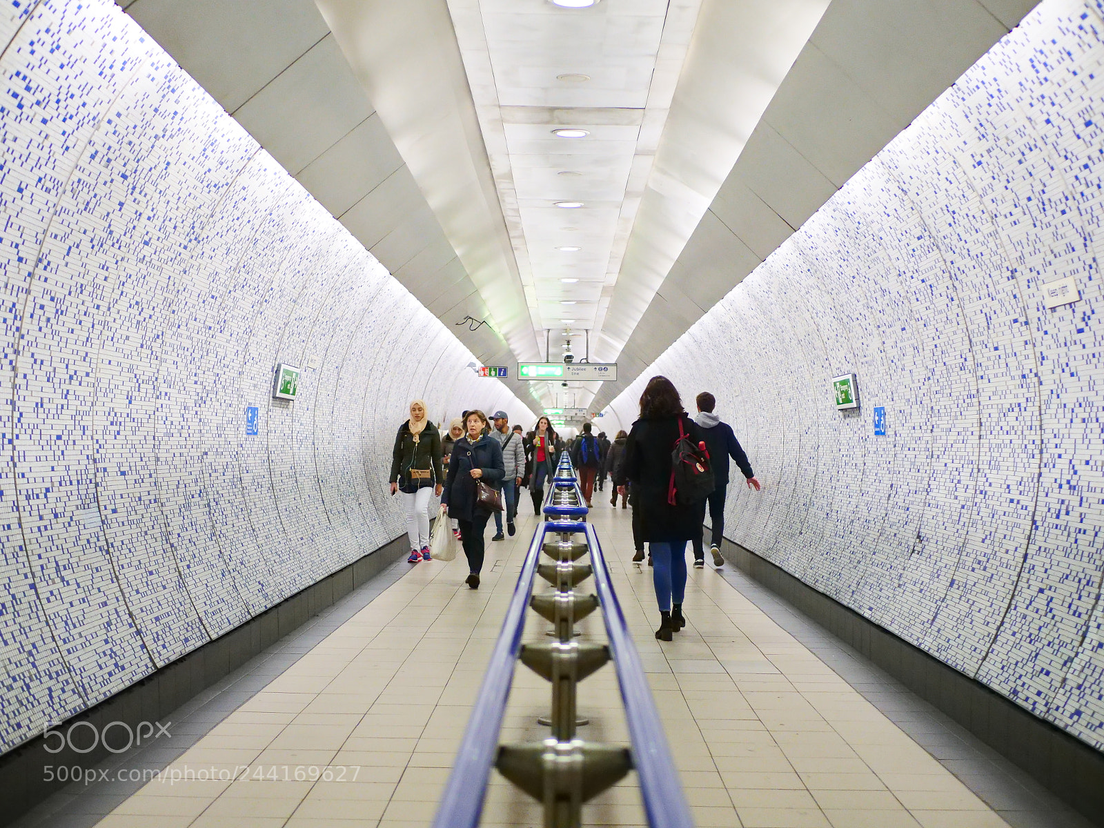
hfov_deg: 38.2
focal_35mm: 50
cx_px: 552
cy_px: 414
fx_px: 1595
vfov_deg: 29.1
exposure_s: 1/320
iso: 3200
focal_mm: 25
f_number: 1.7
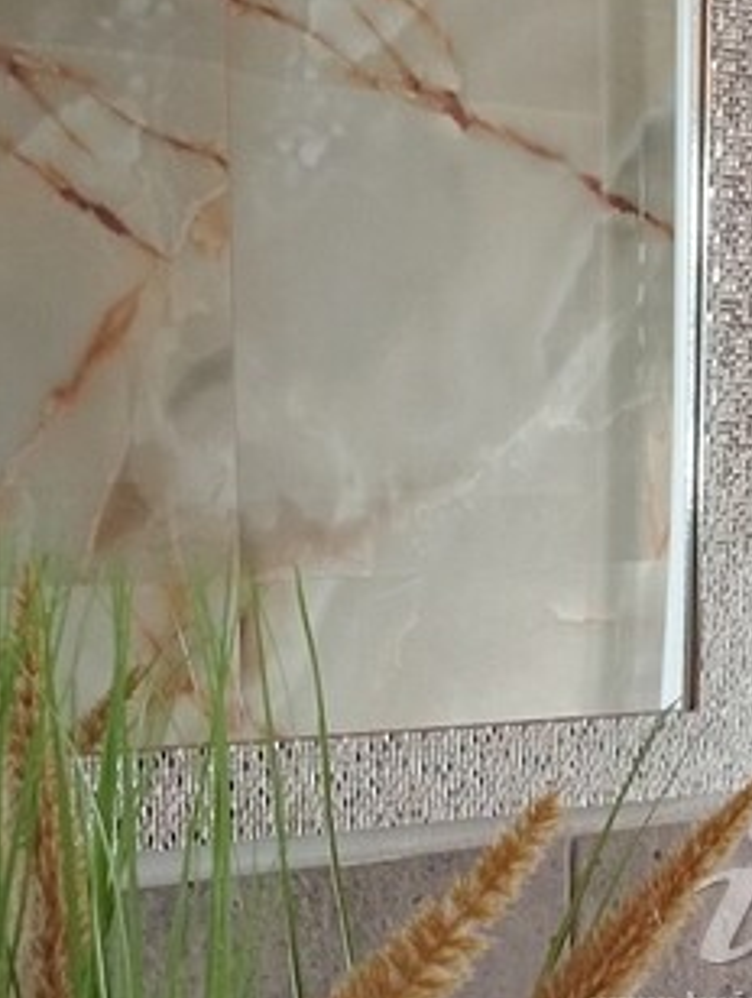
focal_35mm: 93
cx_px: 770
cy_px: 949
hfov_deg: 15.6
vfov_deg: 20.5
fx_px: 2686
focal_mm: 4.04
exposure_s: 1/33.3
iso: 1587
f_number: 1.8
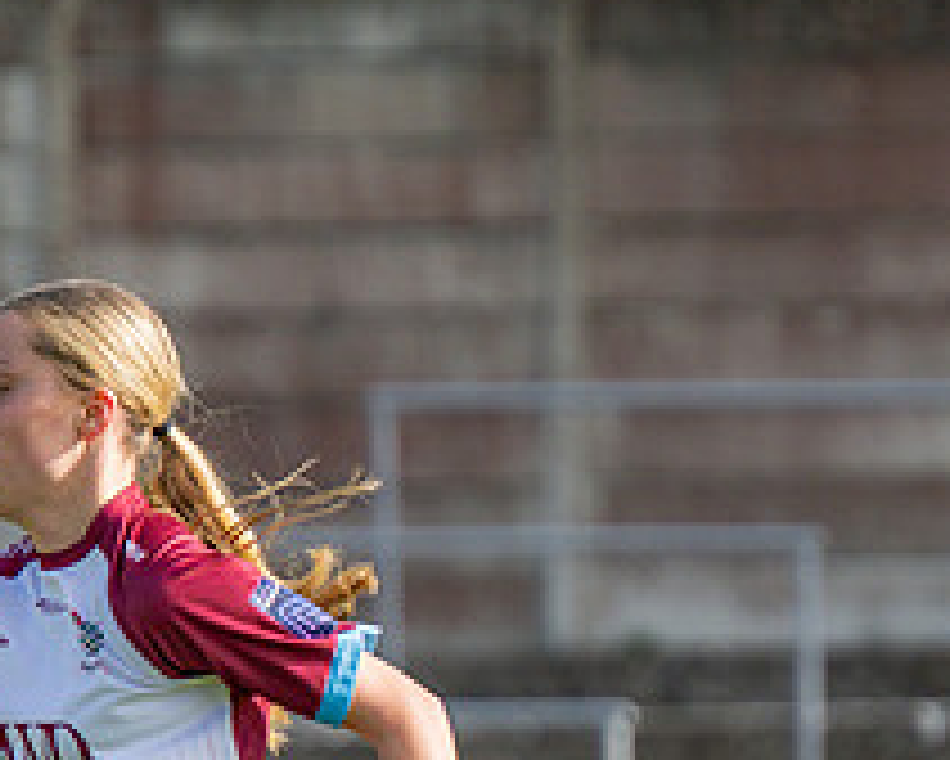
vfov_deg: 1.9
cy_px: 980
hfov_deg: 2.3
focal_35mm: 831
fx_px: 23375
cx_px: 160
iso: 125
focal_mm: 185
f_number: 4
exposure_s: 1/1600
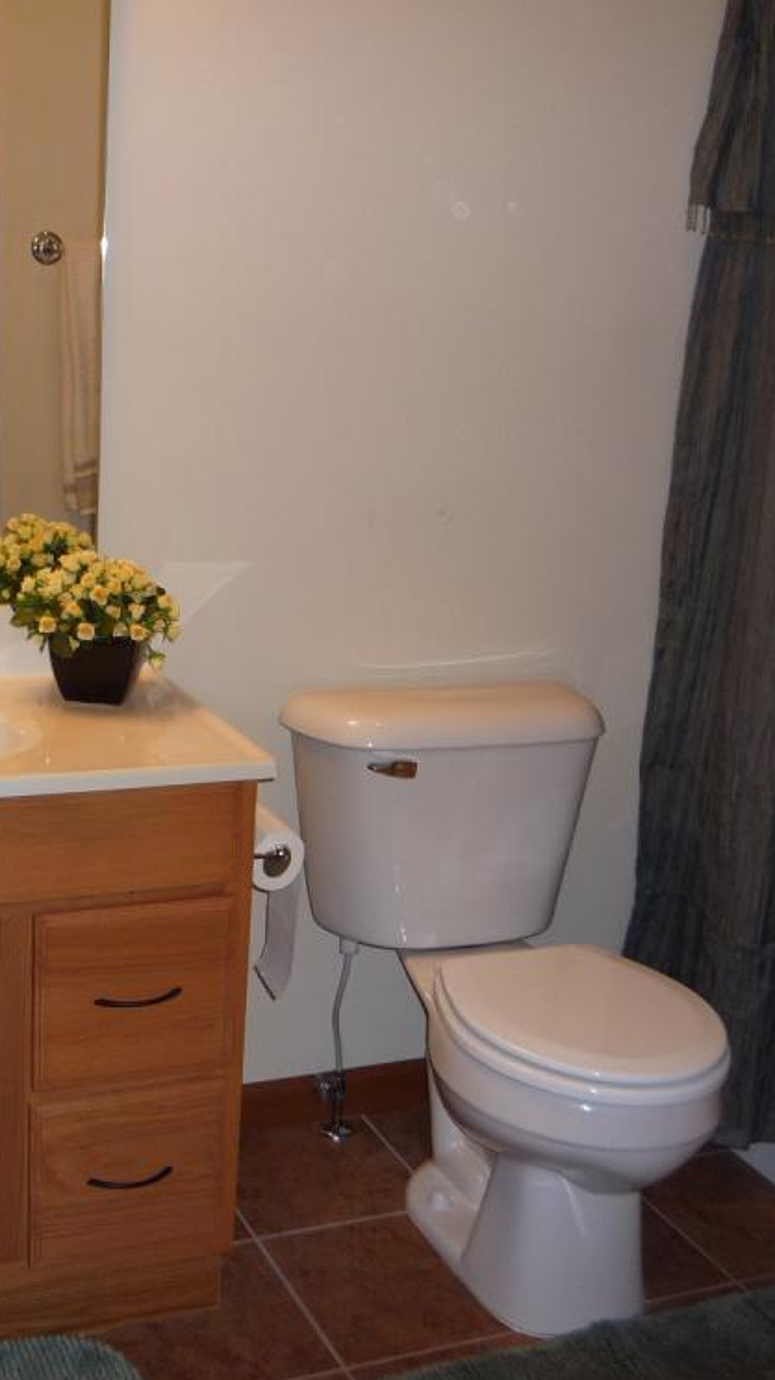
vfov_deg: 45.5
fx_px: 1645
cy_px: 677
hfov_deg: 26.2
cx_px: 198
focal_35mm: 45
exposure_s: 1/30
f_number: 3.3
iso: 100
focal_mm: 5.2
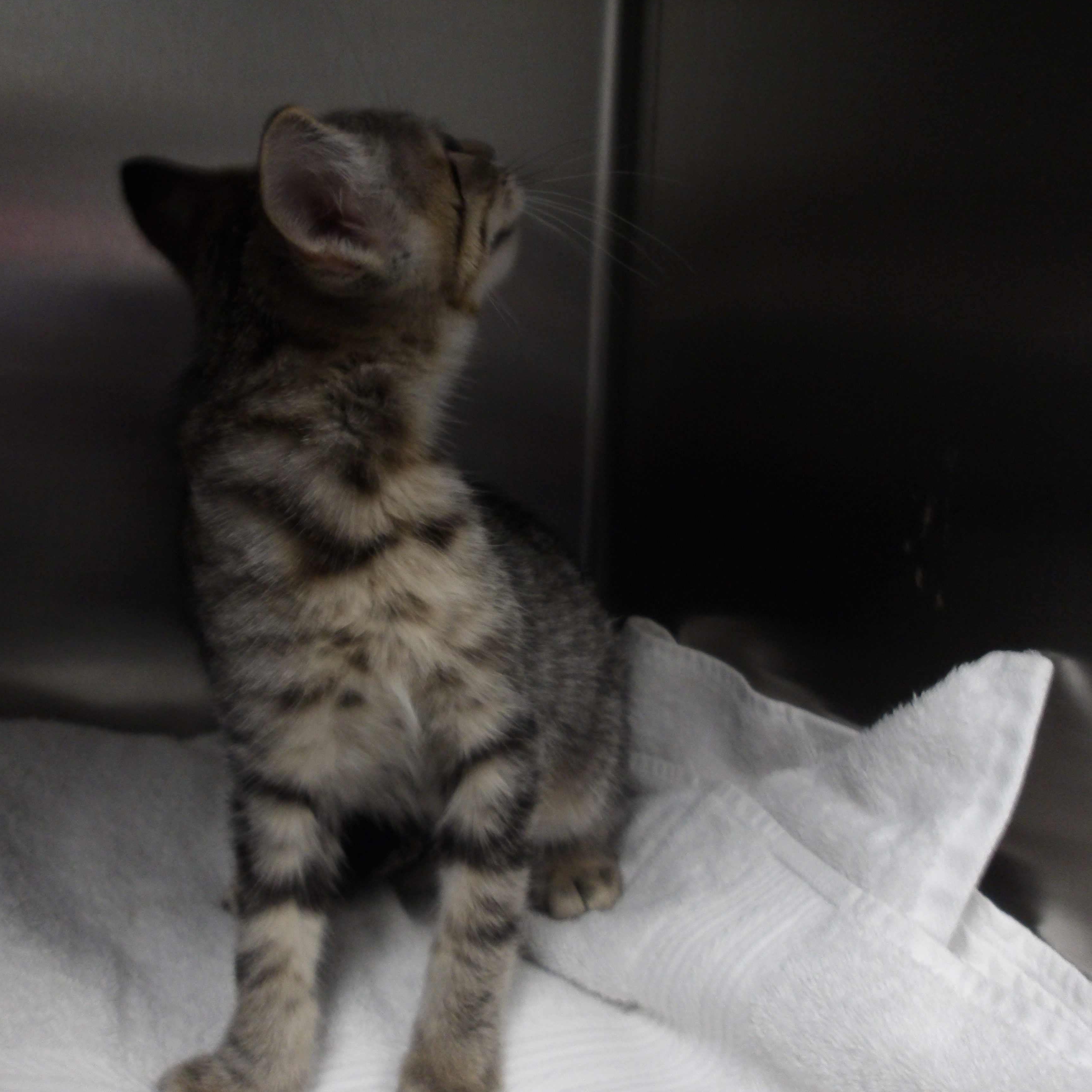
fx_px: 1142
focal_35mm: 32
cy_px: 546
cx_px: 467
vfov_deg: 51.1
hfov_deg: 50.9
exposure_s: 1/15
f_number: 3
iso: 384
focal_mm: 4.9
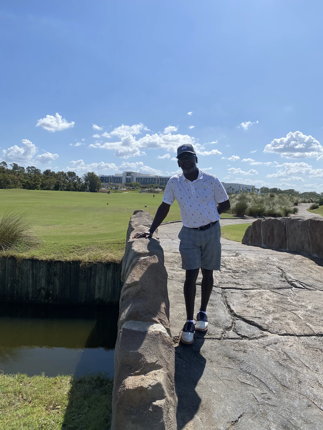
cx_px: 162
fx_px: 323
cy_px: 215
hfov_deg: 53.1
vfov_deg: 67.3
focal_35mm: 26
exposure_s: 1/5495
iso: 32
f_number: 1.8
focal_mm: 4.25
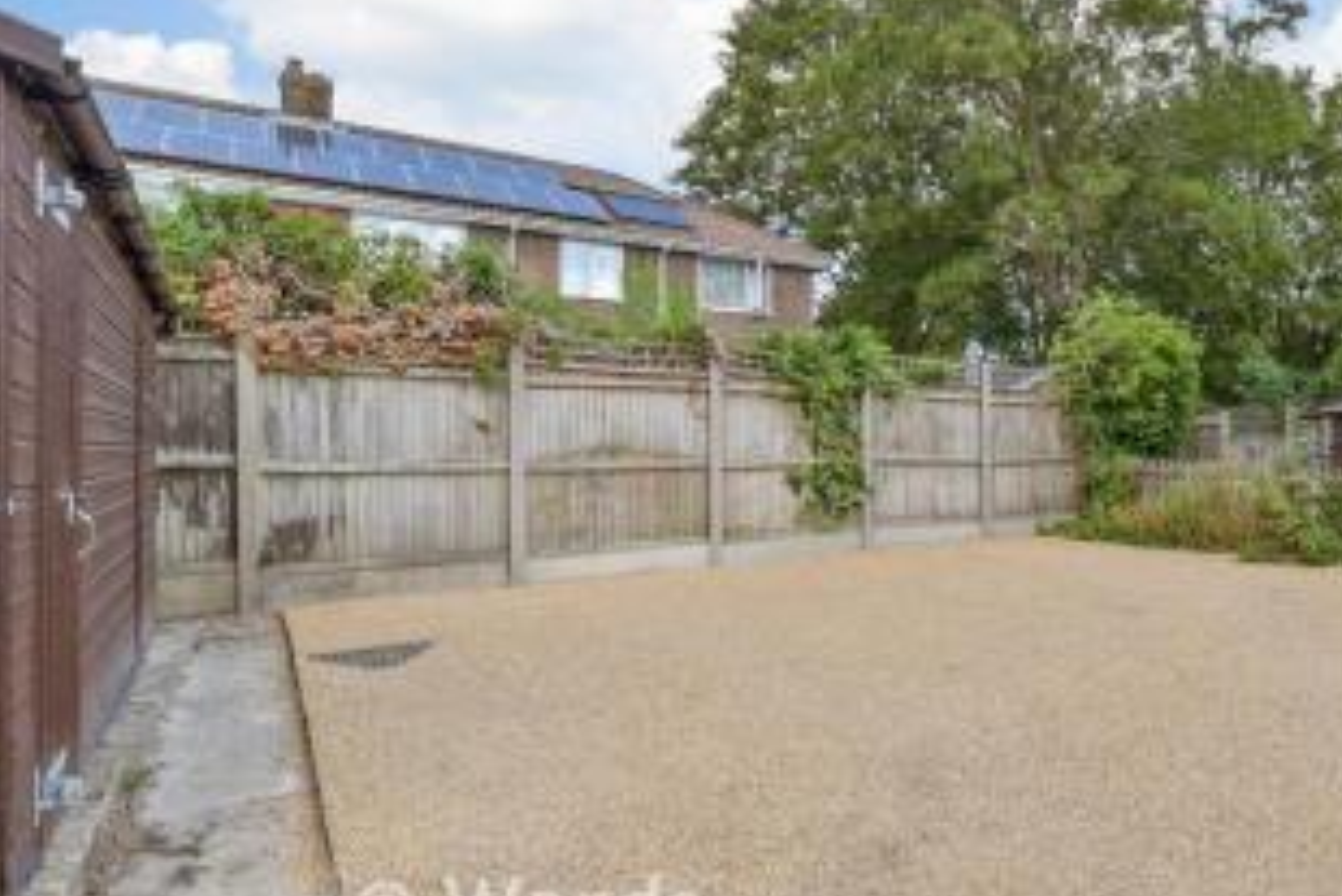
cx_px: 1022
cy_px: 439
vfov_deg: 55.2
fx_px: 858
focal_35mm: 23
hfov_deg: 70.5
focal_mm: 10
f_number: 6.3
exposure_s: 1/160
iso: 160
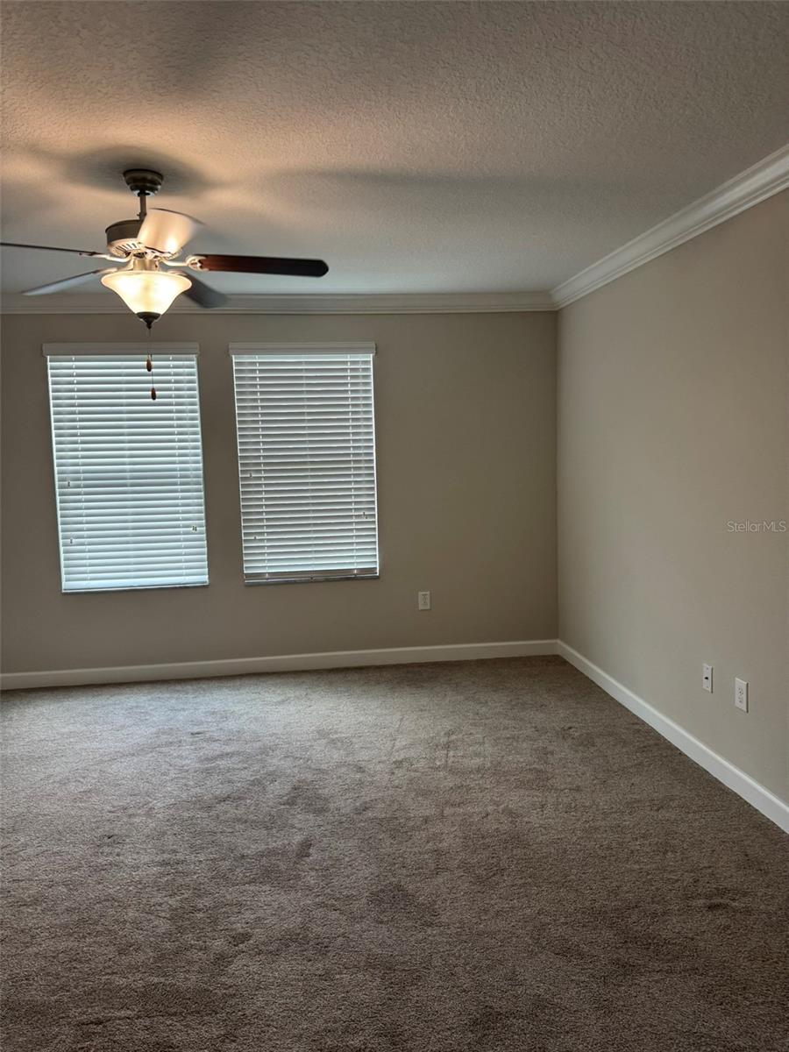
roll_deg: +1.8
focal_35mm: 24
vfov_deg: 71.6
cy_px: 526
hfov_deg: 56.8
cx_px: 394
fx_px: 729
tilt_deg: -2.6
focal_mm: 6.76
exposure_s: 1/60
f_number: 1.78
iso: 160
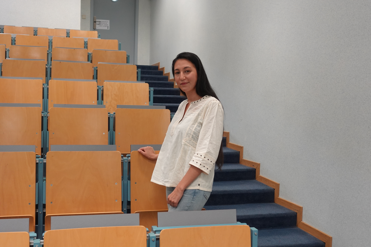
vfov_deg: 29.2
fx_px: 474
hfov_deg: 42.7
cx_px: 186
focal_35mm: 46
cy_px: 124
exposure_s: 1/50
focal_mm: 17.37
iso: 640
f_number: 2.8
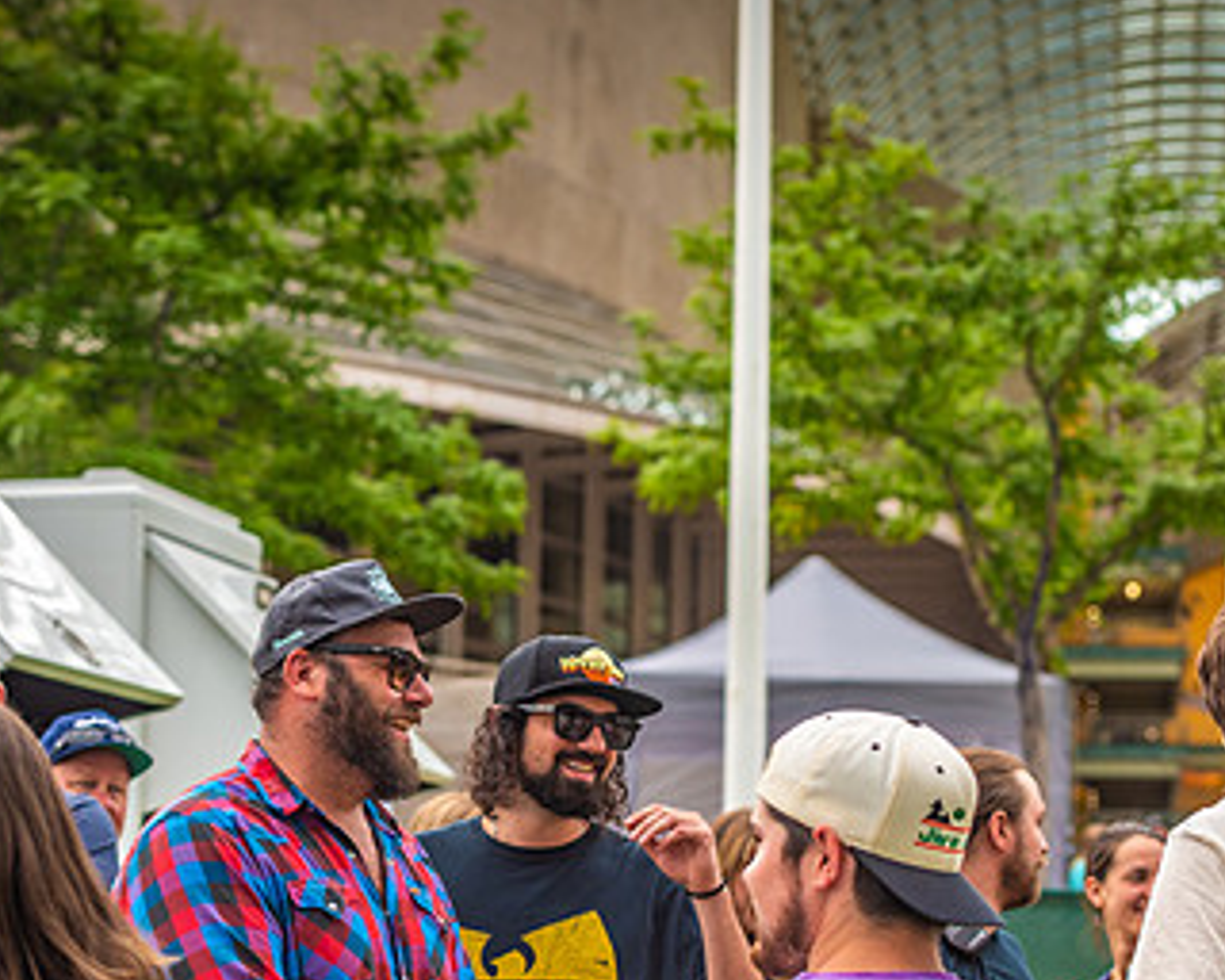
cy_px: 725
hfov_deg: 16.2
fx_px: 4314
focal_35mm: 119
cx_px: 655
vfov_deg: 12.9
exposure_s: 1/250
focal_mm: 70
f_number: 4
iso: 400
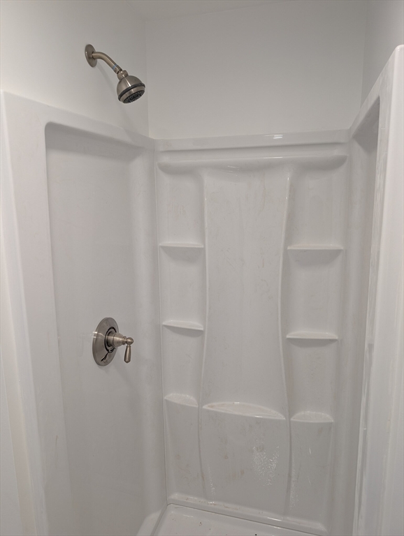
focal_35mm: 24
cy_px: 268
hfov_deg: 56.9
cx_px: 202
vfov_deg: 71.5
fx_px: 373
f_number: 1.68
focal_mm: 6.9
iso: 65
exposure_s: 1/40
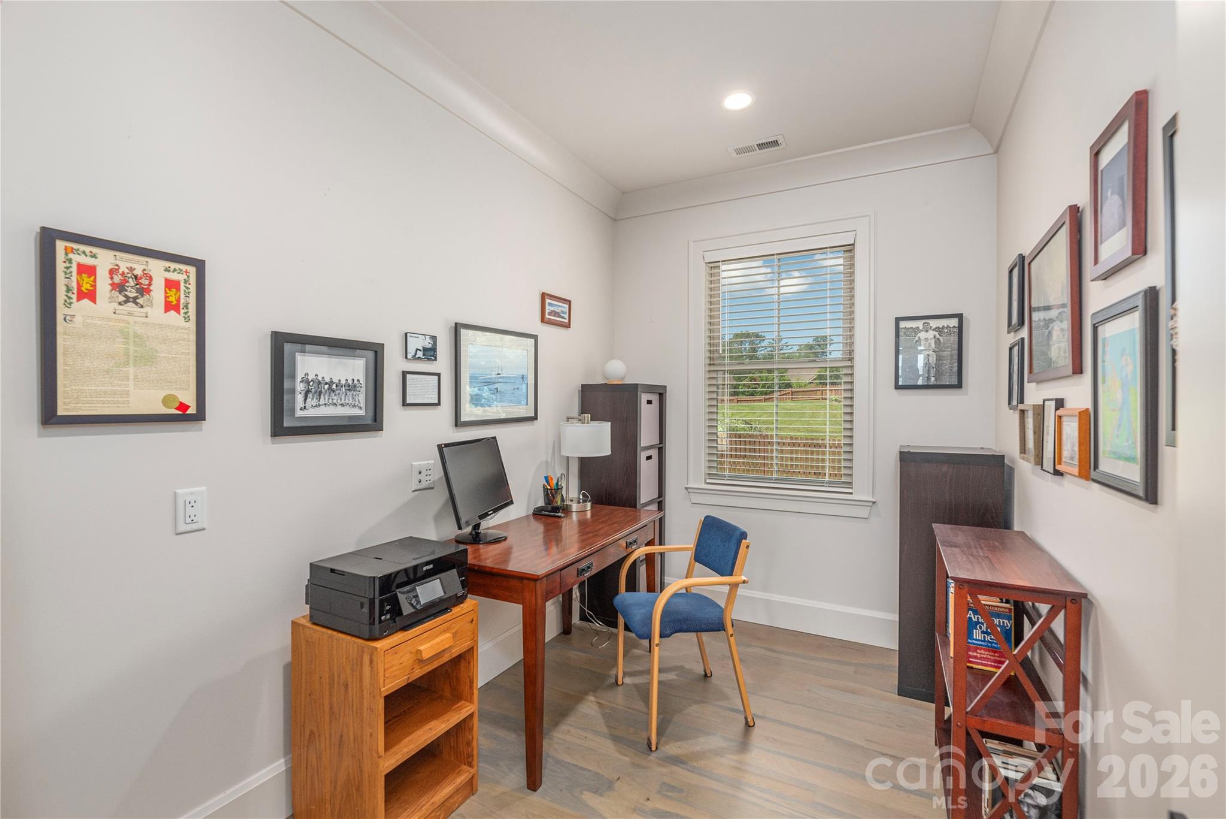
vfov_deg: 73.8
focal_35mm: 16
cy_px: 410
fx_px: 545
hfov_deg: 96.7
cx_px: 613
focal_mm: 16
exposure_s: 1/80
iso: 320
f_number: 8
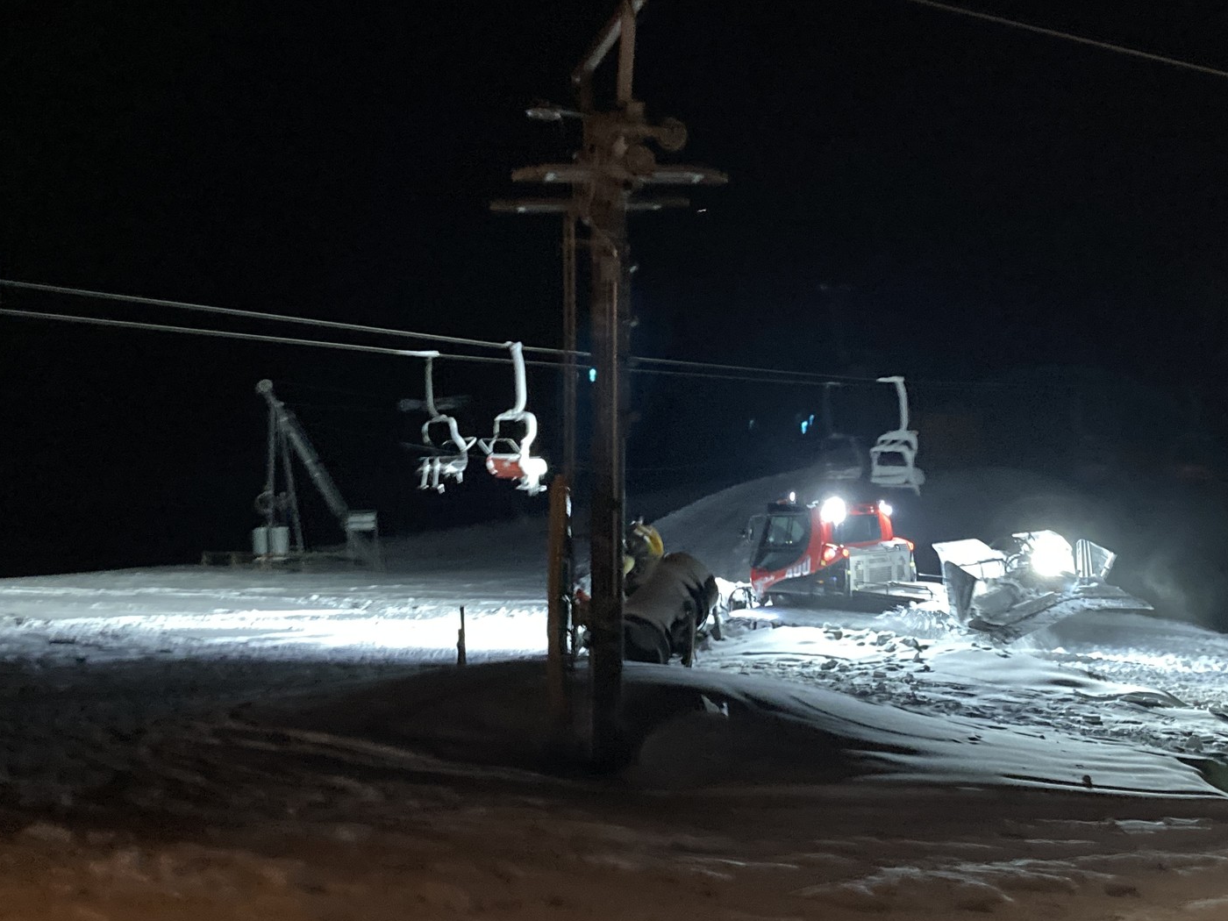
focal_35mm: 48
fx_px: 1703
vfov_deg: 30.3
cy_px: 494
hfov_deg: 39.1
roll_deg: +4.0
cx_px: 834
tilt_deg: -1.3
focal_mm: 3.99
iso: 640
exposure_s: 1/17
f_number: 1.8
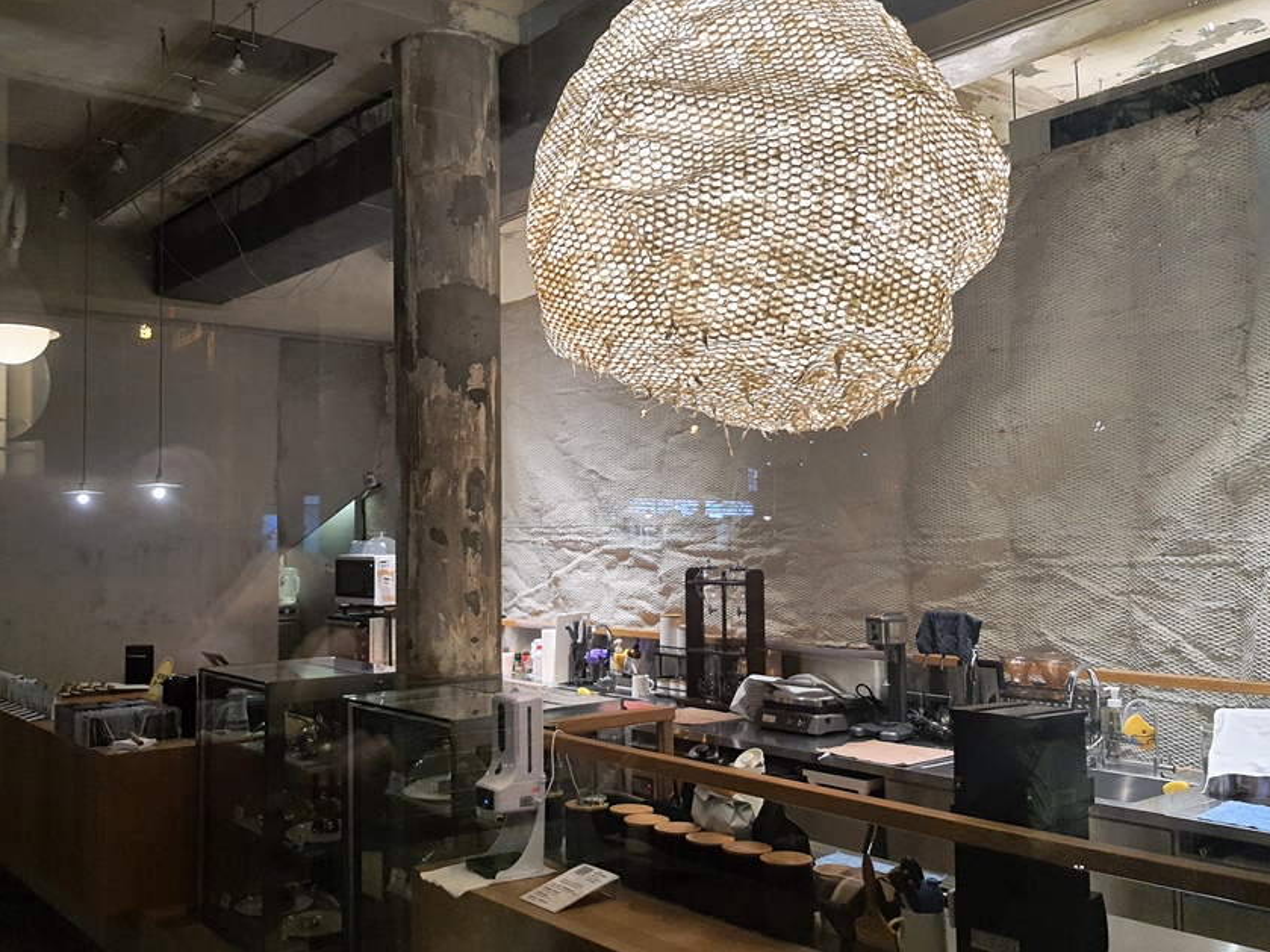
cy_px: 466
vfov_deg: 45.4
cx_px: 562
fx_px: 1137
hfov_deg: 58.2
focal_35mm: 31
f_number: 1.7
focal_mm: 4.32
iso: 100
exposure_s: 1/24
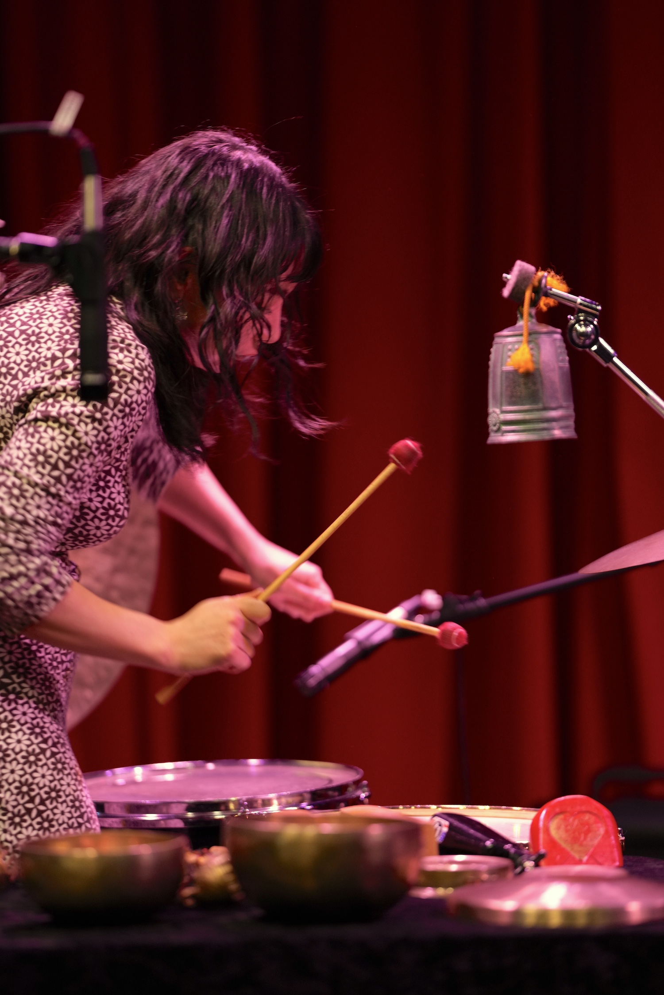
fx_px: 3735
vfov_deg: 15.2
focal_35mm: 135
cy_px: 498
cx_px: 332
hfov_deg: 10.2
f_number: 1.8
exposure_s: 1/125
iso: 1000
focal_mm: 135
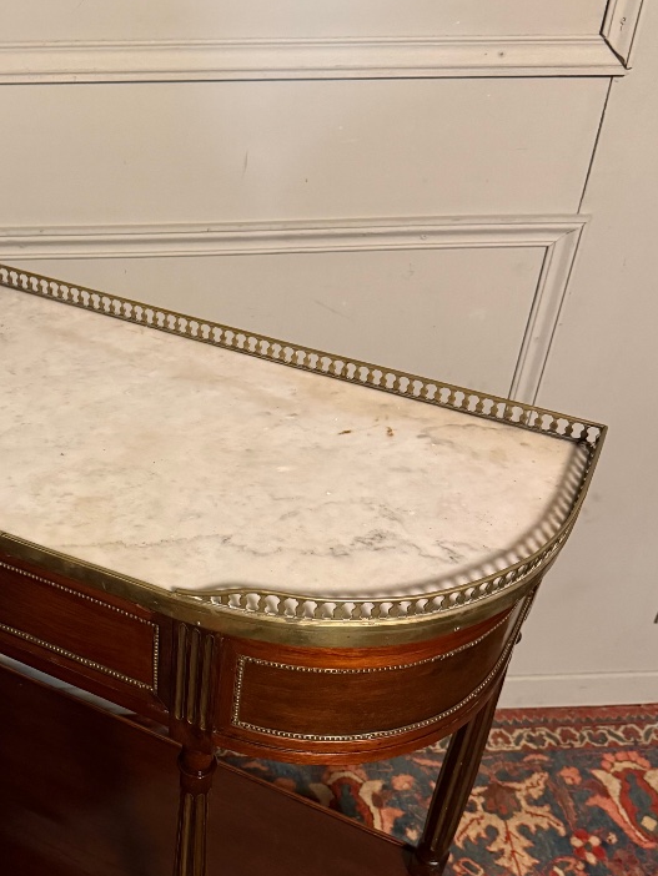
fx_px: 1039
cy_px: 535
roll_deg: +0.7
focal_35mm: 41
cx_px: 132
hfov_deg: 34.1
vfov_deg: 45.5
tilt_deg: -40.4
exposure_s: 1/36
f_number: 1.78
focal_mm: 6.76
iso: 1000
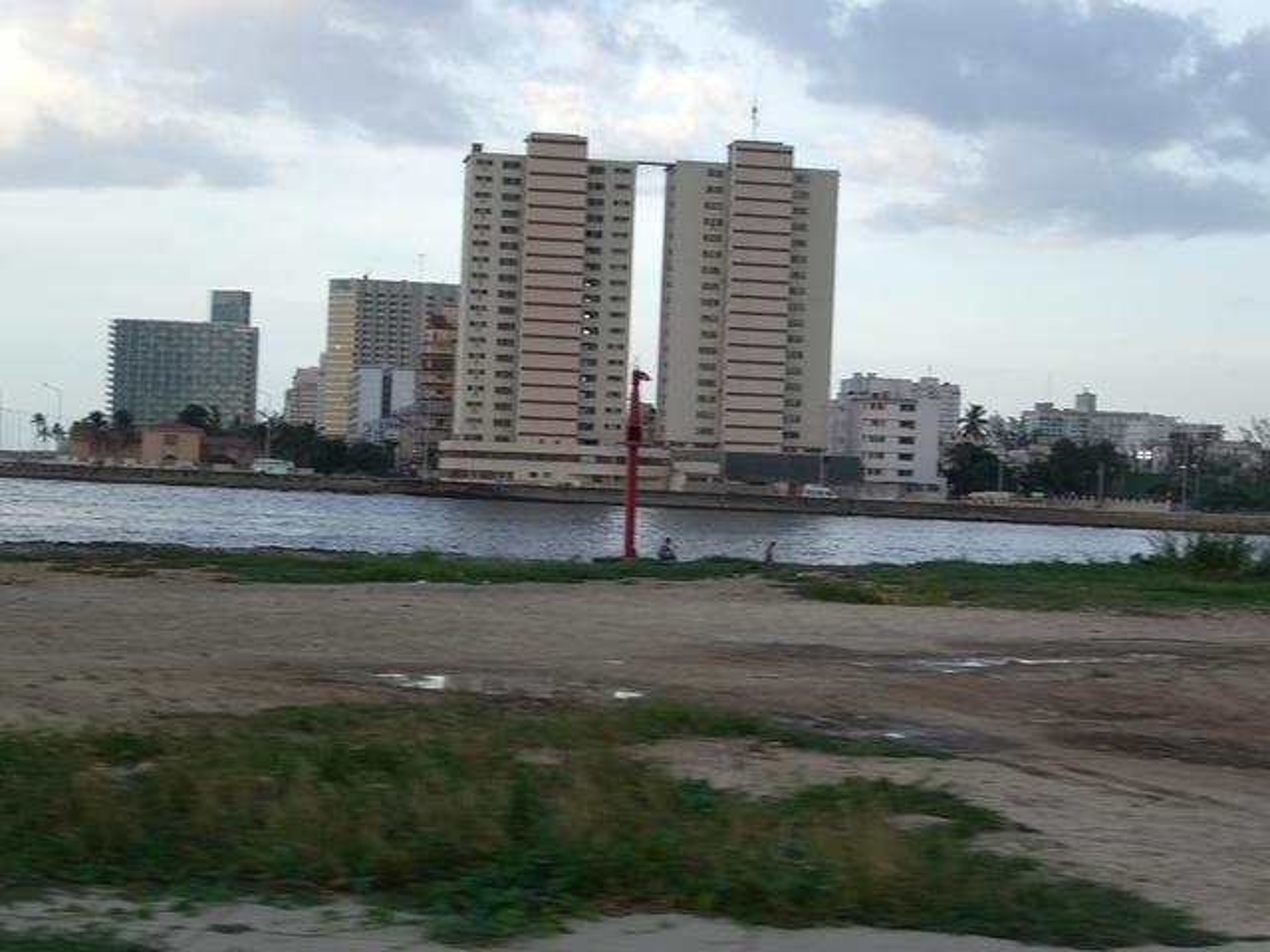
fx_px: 2495
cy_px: 476
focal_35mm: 68
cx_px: 635
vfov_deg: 21.6
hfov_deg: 28.6
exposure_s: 1/125
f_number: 4
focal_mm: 14.2
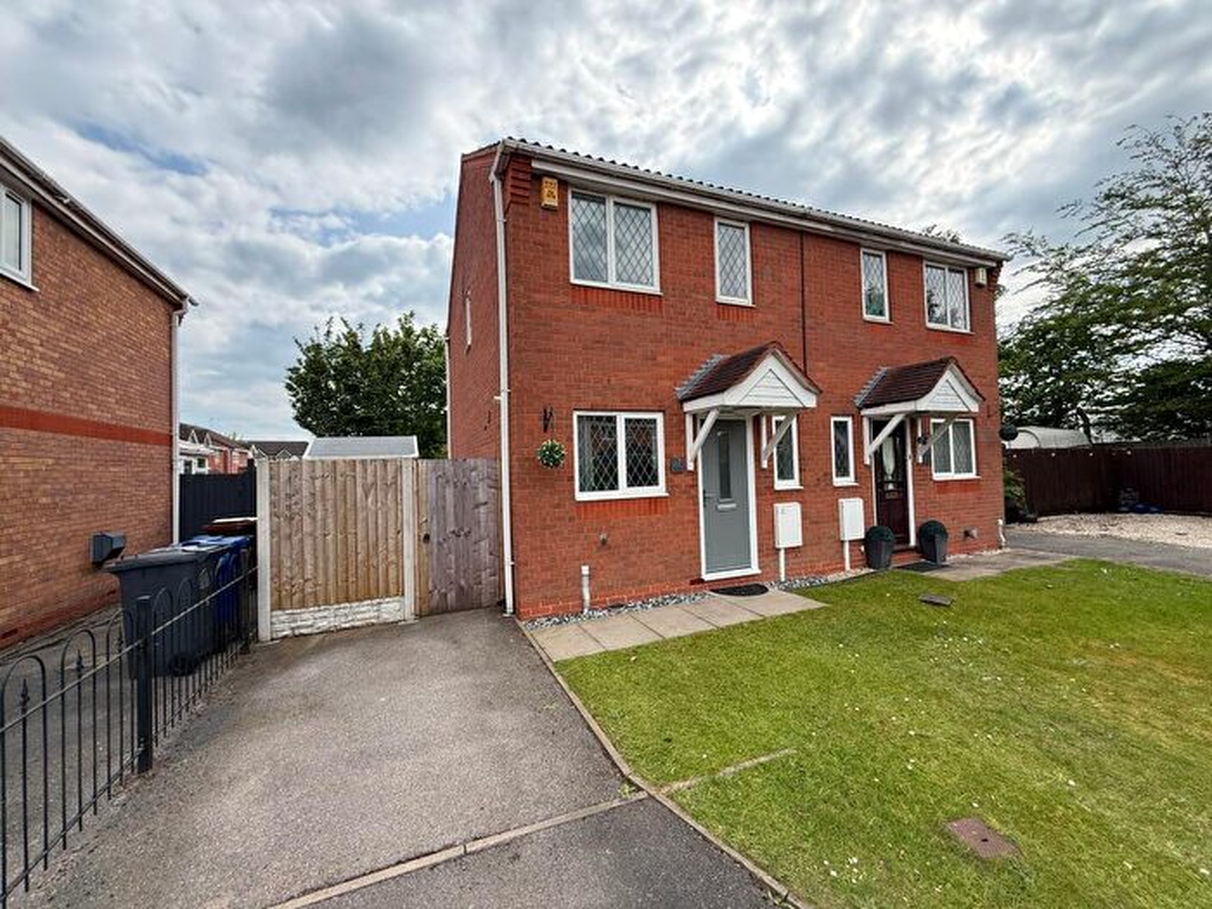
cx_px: 606
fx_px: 490
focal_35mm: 14
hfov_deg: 102.1
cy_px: 454
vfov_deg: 85.7
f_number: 2.2
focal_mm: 2.22
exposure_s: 1/830
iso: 64
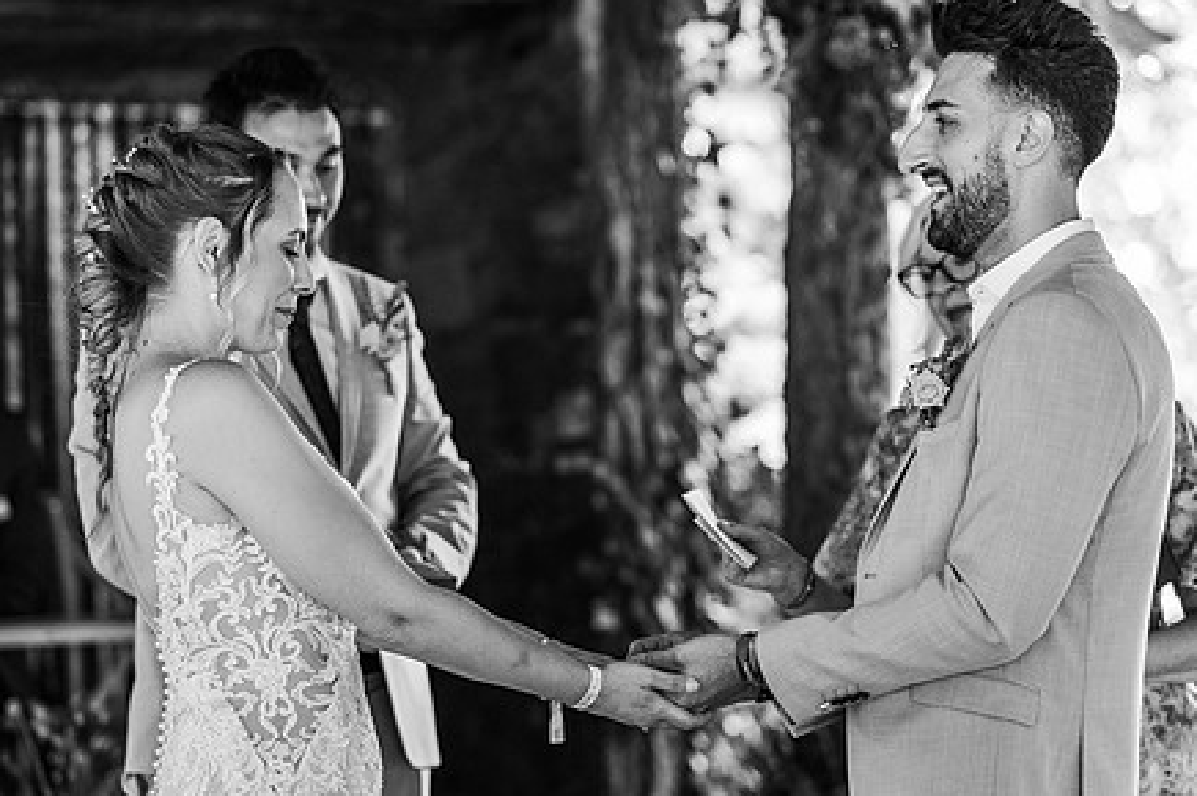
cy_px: 494
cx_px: 637
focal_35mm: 113
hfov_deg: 18.1
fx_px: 3754
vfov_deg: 12.1
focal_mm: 85
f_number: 2.2
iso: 720
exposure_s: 1/200
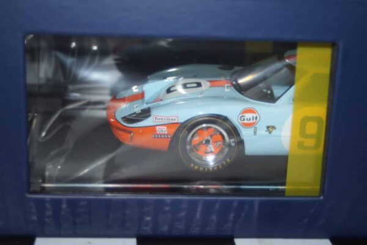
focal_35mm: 75
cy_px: 122
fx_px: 765
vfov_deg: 18.2
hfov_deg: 27.0
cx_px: 184
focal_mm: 50
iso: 125
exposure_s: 1/60
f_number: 4.5
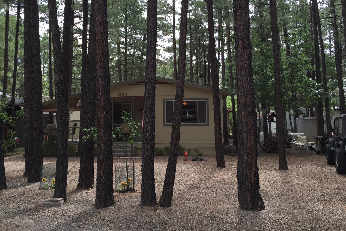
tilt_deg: +6.4
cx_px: 164
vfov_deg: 39.8
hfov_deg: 57.2
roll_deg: -0.3
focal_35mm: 33
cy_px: 93
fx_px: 317
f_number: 2.2
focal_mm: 4.15
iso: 32
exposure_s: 1/425
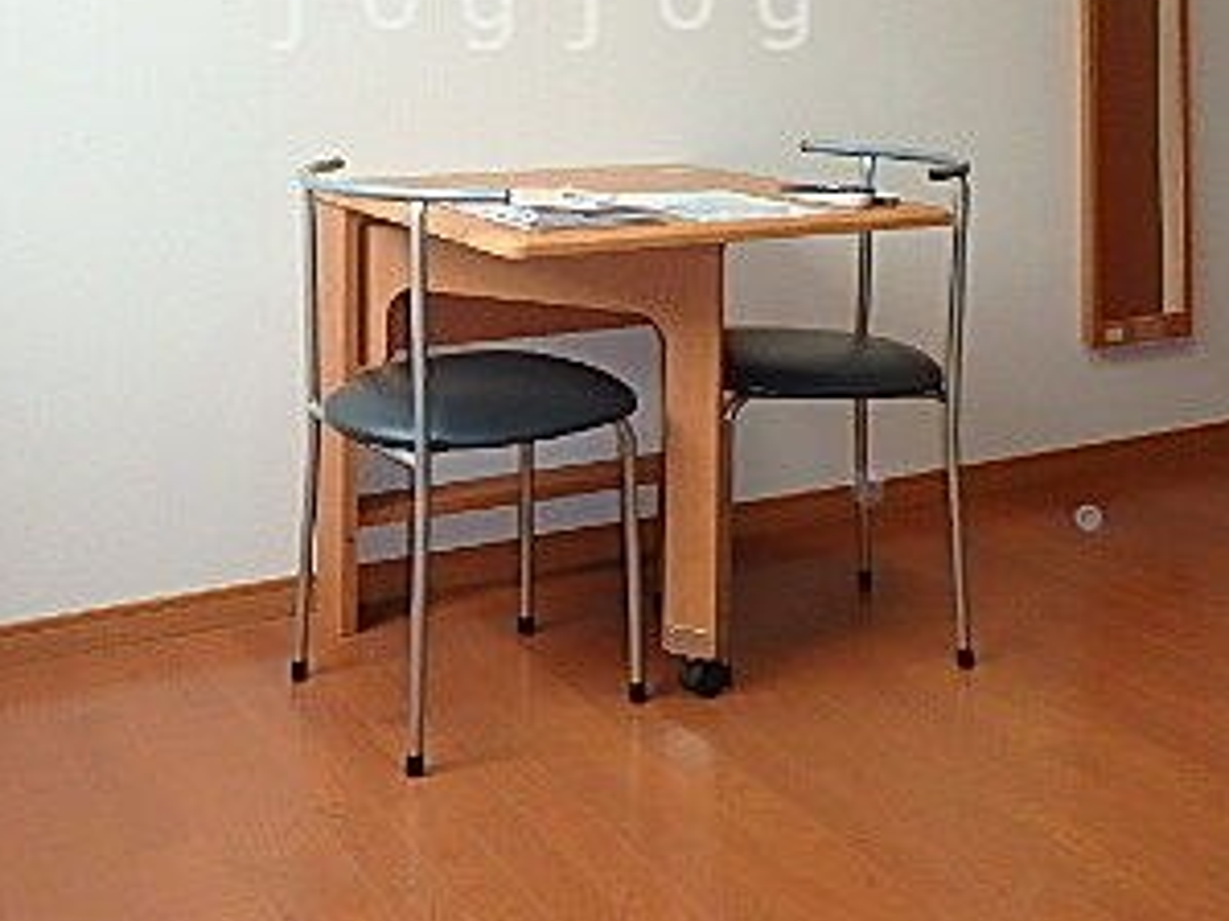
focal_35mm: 45
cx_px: 551
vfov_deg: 30.0
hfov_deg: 42.0
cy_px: 0
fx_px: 1597
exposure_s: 1/50
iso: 200
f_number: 3.5
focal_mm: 3.7
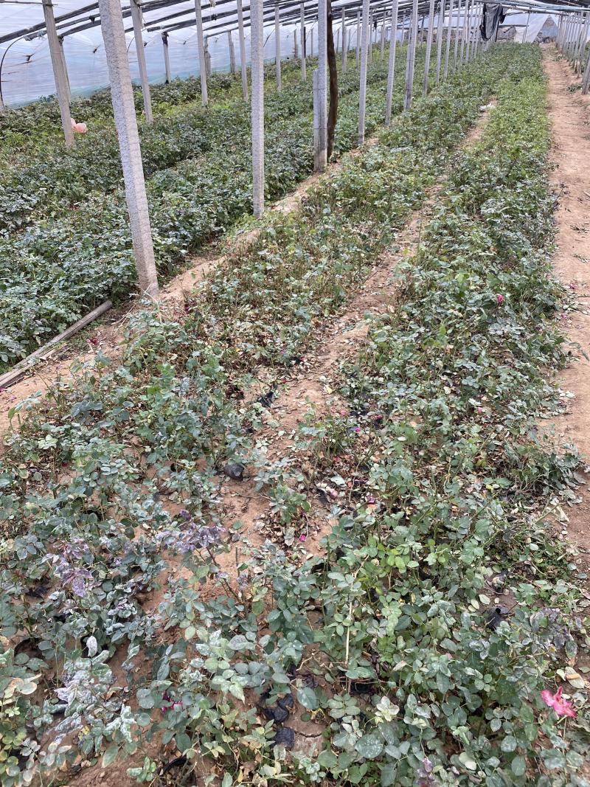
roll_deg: +0.2
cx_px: 295
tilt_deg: -30.6
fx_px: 591
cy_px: 394
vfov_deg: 67.3
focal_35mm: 26
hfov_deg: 53.1
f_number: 1.8
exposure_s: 1/121
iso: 40
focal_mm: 4.25
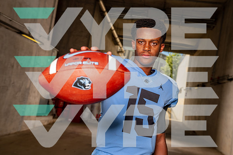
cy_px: 78
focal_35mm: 44
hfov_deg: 44.5
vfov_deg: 30.5
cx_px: 116
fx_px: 285
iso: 100
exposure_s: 1/320
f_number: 5
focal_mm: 44
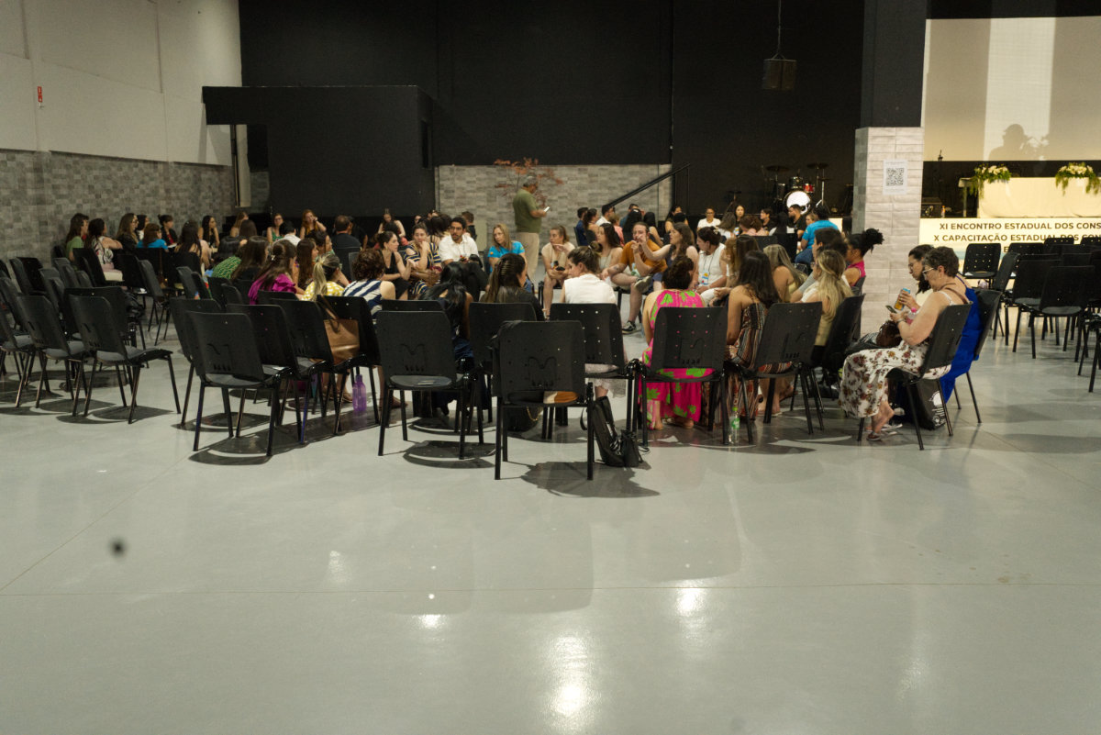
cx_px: 550
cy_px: 368
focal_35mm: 35
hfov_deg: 54.4
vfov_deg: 37.9
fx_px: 1071
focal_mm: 35
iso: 10000
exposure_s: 1/80
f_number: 5.6
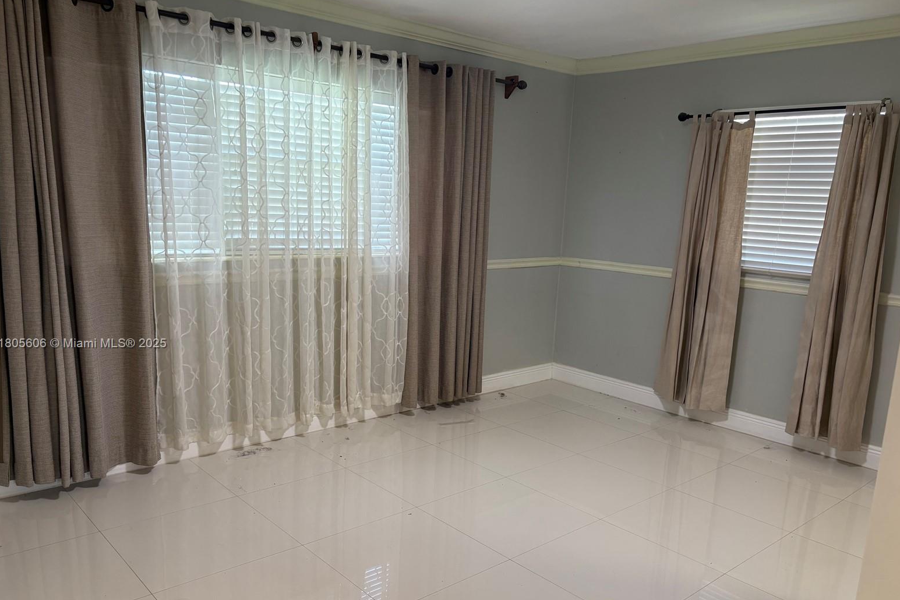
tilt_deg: -12.2
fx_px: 700
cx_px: 446
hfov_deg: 65.5
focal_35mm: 28
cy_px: 344
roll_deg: -1.8
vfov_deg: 46.3
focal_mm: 5.96
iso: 100
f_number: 1.6
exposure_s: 1/60
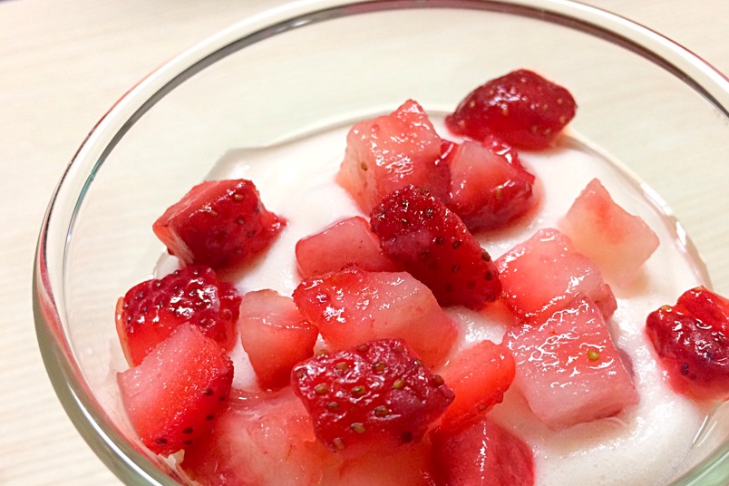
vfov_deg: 36.5
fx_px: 729
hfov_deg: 52.9
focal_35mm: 36
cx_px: 423
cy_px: 321
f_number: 2.2
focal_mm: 4.15
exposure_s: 1/30
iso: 100
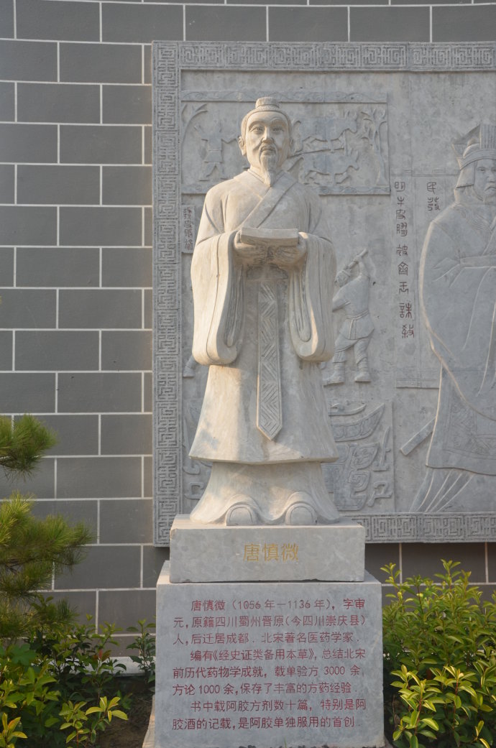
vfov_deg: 49.6
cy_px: 374
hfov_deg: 34.1
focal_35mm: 39
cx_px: 248
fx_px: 809
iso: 200
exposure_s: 1/200
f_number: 8
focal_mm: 26
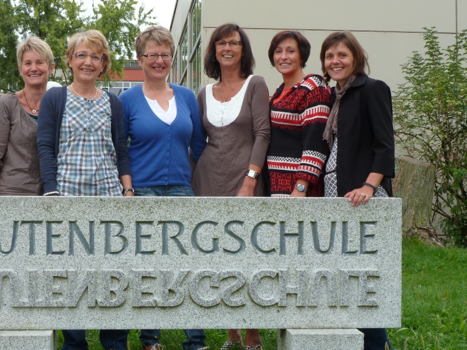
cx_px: 175
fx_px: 796
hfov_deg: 32.5
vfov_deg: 24.8
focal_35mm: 59
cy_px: 191
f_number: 4
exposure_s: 1/100
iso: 80
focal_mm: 7.3
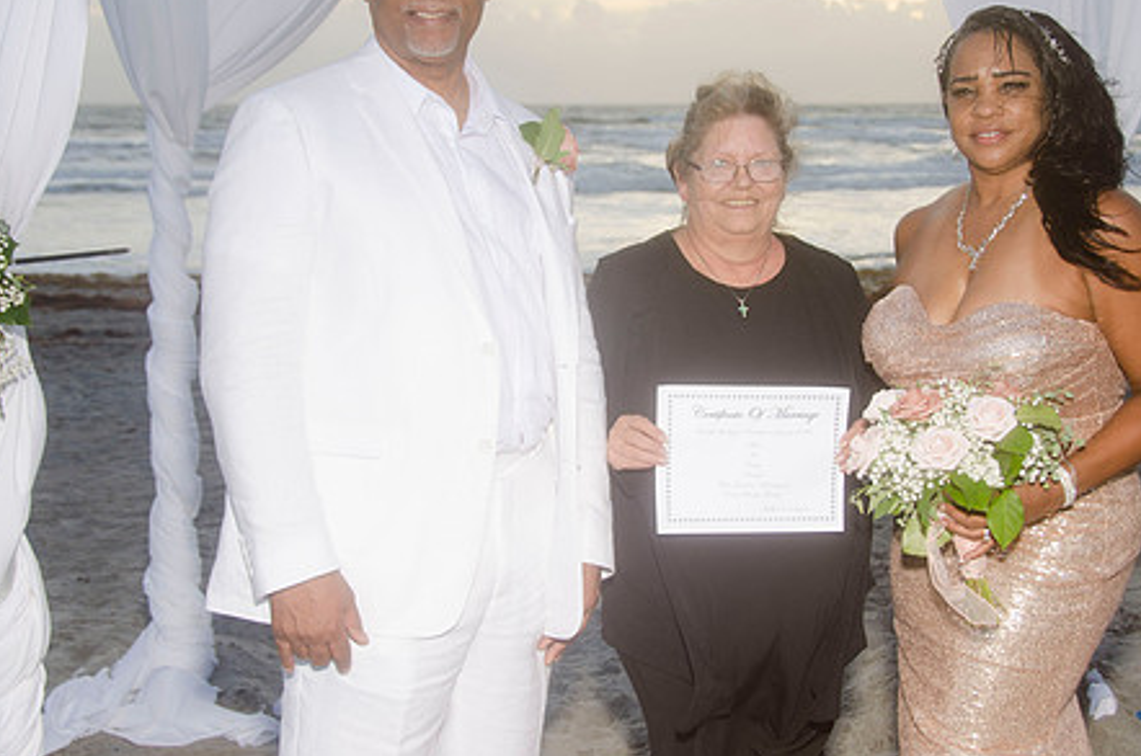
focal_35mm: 61
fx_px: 1930
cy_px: 315
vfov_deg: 22.2
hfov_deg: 32.9
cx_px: 591
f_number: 5.6
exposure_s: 1/200
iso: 100
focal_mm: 31
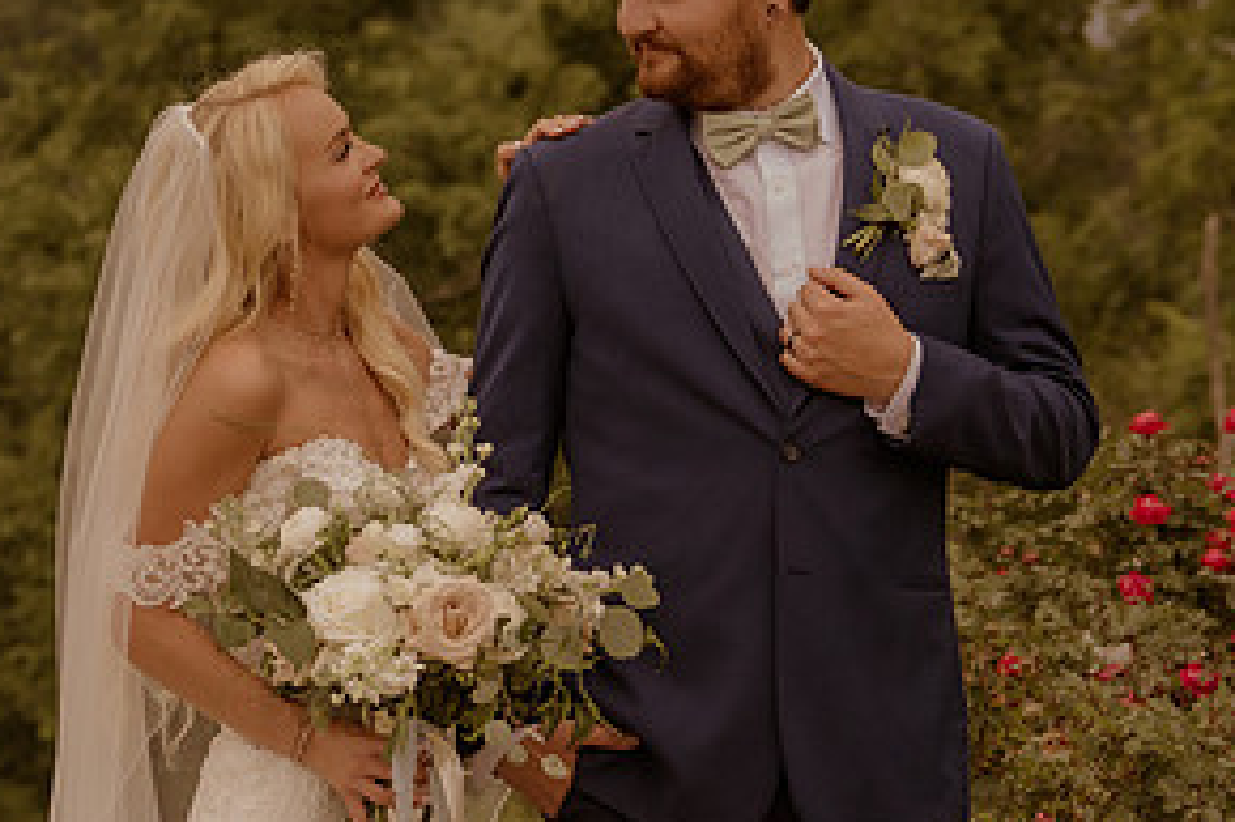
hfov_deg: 14.9
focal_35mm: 138
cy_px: 409
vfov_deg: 9.9
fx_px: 4731
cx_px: 456
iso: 1000
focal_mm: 46
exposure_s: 1/1250
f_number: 3.2
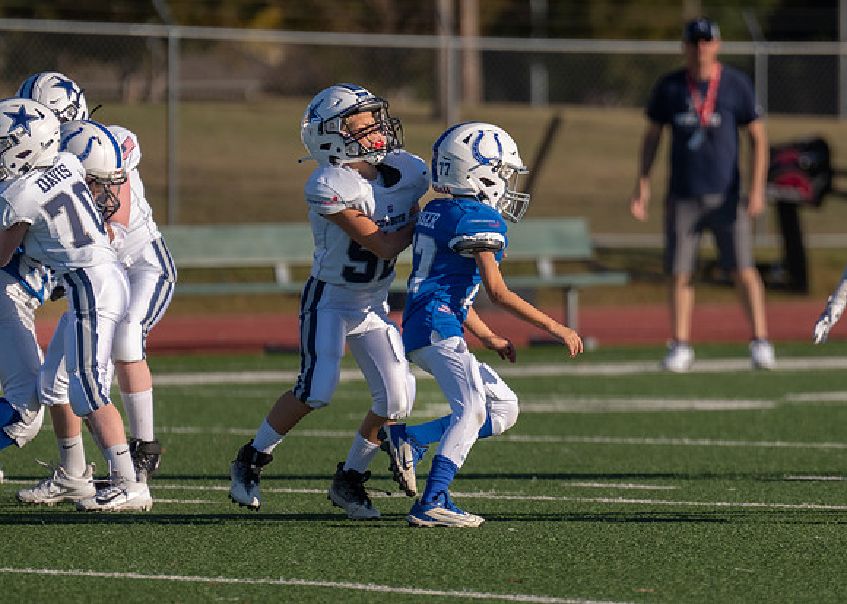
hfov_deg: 4.2
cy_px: 347
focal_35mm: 475
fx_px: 11429
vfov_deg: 3.0
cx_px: 540
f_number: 4
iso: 200
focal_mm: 280
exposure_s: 1/2500
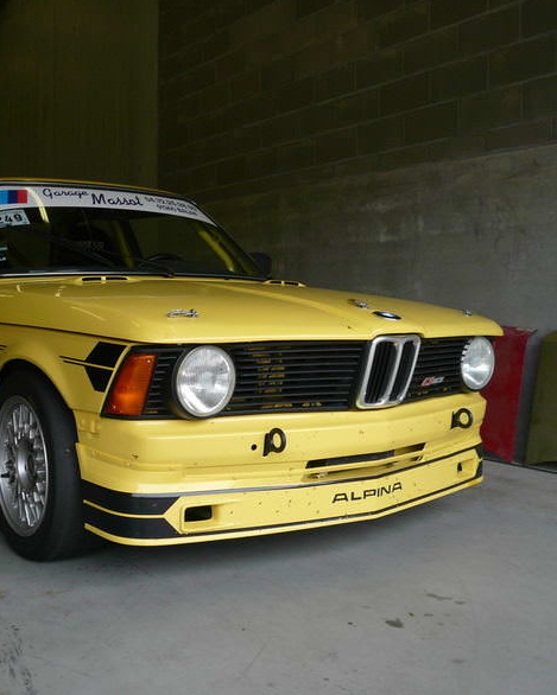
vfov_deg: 45.8
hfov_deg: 37.0
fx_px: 824
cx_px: 196
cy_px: 342
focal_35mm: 40
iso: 100
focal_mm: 4.9
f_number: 2.9
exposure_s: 1/200
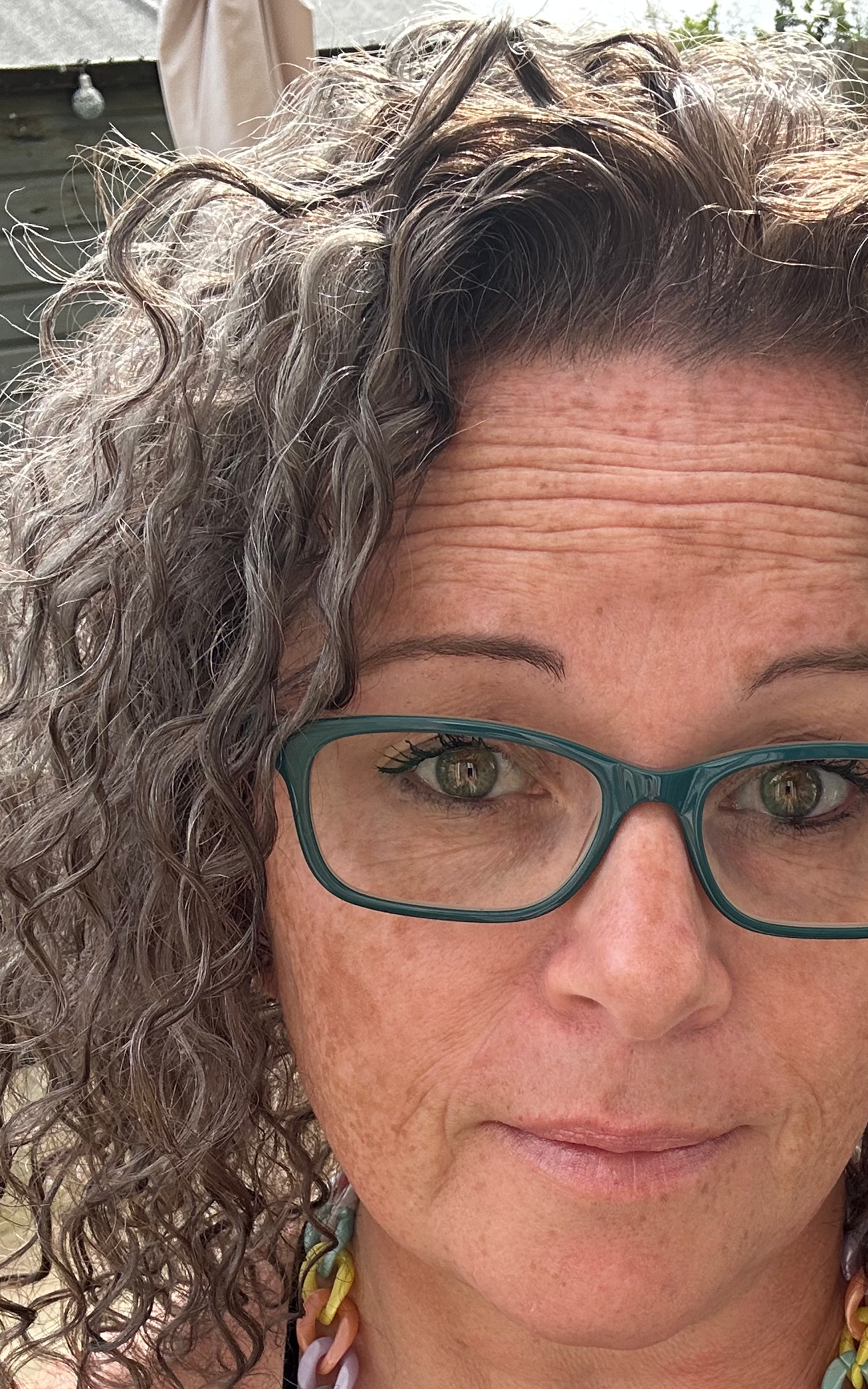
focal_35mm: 47
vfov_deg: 41.8
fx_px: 1779
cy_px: 981
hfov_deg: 27.3
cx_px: 554
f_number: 1.9
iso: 25
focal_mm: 2.69
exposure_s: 1/246
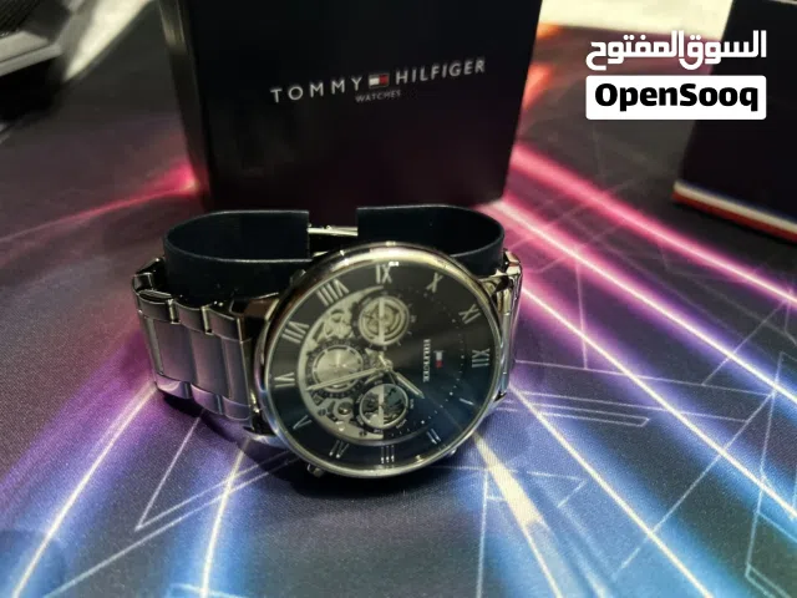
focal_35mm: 26
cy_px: 299
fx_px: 599
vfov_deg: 53.1
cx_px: 398
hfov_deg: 67.3
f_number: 1.5
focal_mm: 5.7
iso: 500
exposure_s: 1/50
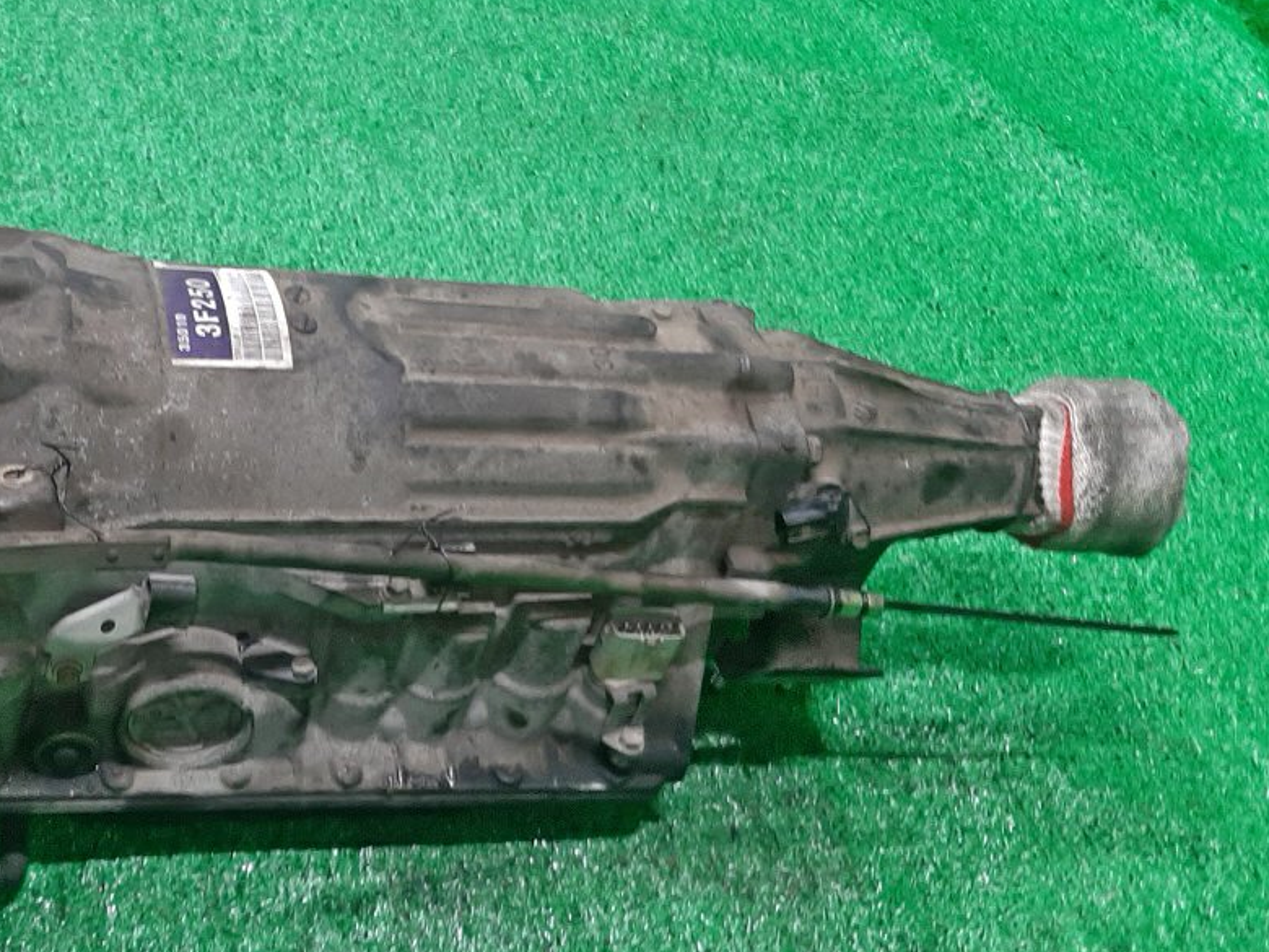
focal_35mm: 48
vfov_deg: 30.3
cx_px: 280
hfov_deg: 38.4
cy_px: 509
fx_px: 1760
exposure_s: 1/50
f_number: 1.7
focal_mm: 3.93
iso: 153
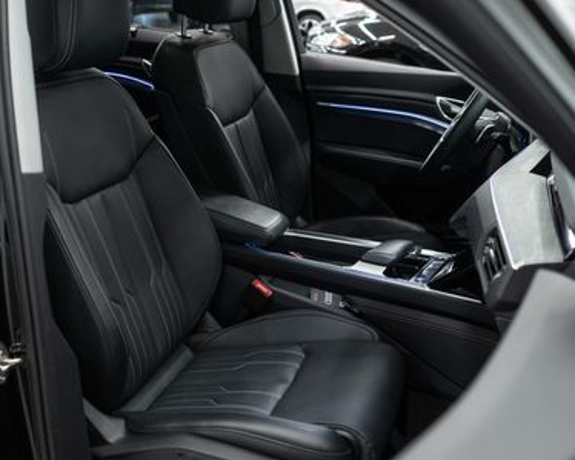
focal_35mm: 45
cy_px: 233
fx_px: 766
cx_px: 243
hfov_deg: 41.1
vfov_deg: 33.4
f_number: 3.2
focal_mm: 28
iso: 500
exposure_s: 1/40
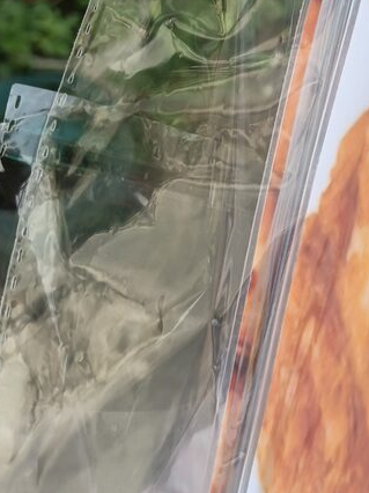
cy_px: 64
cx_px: 345
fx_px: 768
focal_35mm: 54
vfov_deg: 33.9
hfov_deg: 26.0
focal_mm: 4.71
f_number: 1.79
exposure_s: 1/346
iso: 71
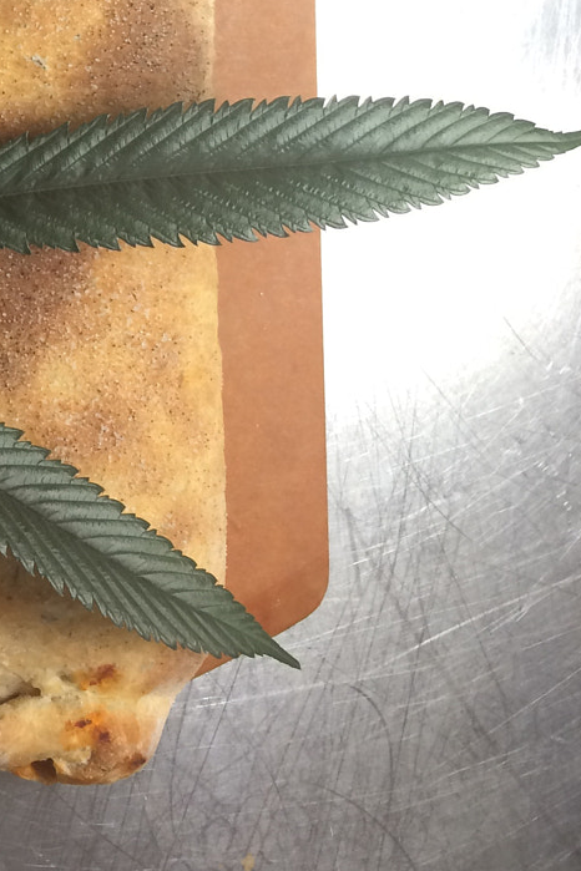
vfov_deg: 27.0
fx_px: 1670
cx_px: -128
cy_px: -66
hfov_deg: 18.6
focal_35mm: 69
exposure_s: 1/30
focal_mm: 4.15
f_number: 2.2
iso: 64
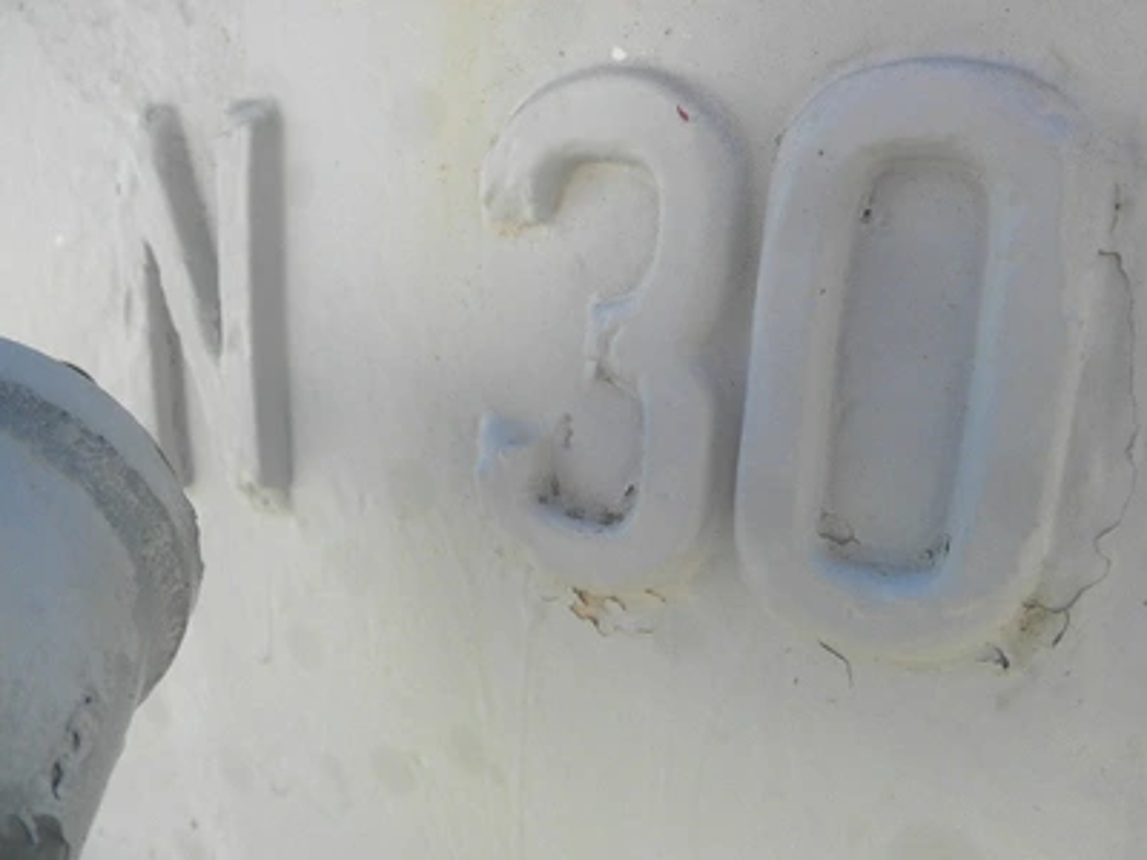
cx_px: 574
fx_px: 928
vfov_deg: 49.7
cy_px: 430
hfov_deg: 63.4
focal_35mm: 28
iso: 64
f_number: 3
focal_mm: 5
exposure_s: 1/100
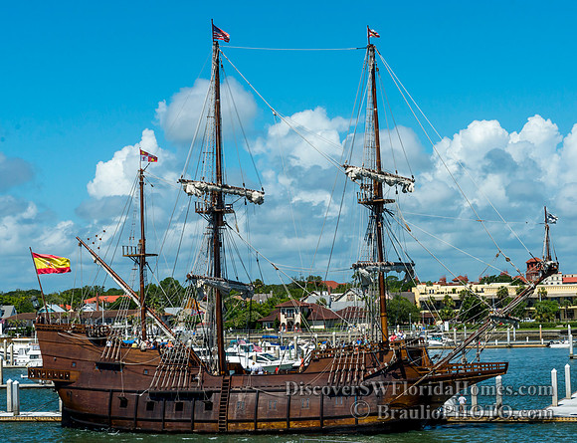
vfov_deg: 18.8
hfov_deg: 24.4
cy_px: 253
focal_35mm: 79
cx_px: 315
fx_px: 1336
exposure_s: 1/1000
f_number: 11
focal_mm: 56
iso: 400
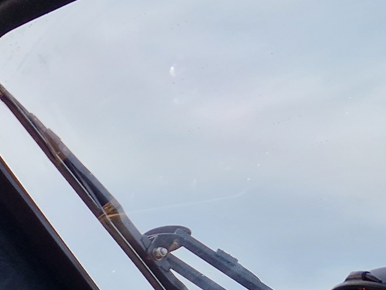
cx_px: -267
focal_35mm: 99
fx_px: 1104
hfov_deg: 17.0
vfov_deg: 13.8
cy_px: 465
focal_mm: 5.4
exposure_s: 1/378
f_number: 1.8
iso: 50
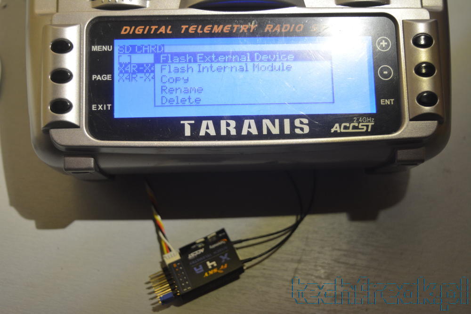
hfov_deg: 42.3
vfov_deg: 29.0
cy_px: 157
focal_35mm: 46
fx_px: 608
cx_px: 236
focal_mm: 31
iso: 800
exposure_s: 1/60
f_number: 4.2
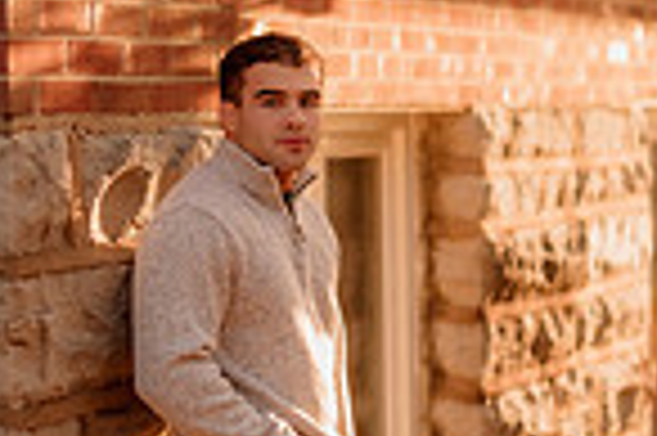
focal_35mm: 154
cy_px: 148
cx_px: 259
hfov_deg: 13.3
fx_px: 2807
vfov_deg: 8.9
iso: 250
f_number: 1.4
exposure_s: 1/1600
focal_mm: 50
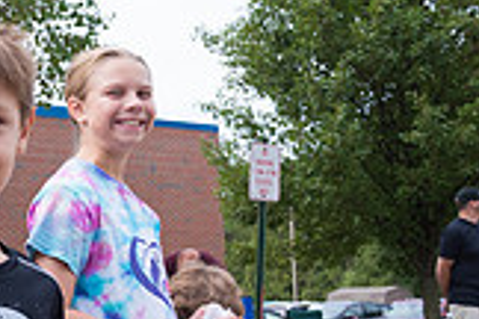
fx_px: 1144
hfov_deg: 20.3
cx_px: -240
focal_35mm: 86
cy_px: 134
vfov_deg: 15.9
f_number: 6.3
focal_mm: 24
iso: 560
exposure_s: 1/500
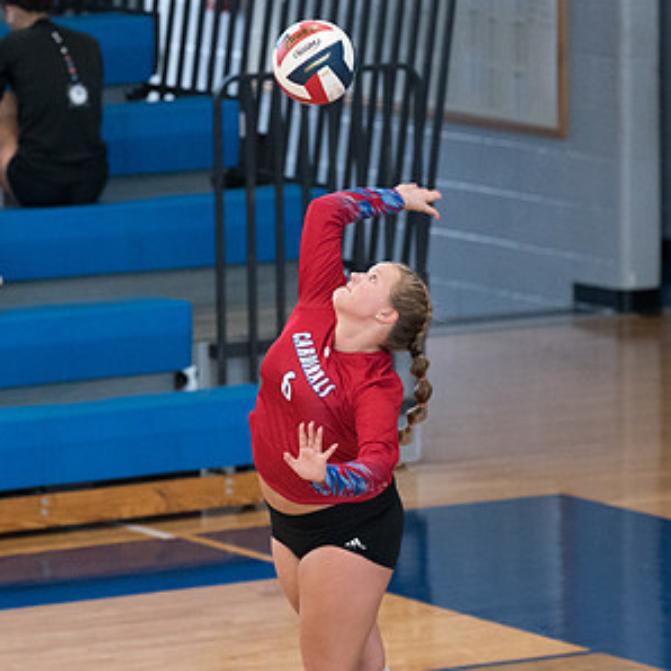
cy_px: 392
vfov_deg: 5.2
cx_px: 342
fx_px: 7347
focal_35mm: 335
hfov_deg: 5.2
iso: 8000
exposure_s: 1/1250
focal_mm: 143
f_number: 2.8
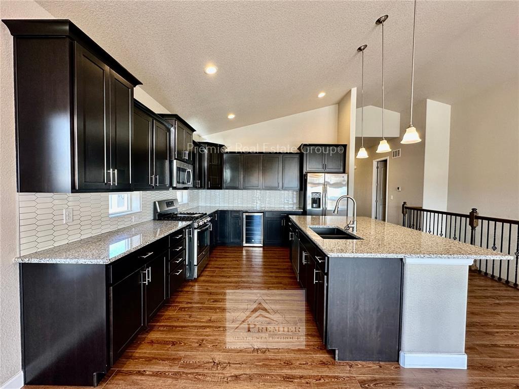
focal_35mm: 14
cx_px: 260
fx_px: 210
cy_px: 194
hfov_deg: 102.1
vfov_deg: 85.6
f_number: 2.2
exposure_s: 1/120
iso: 160
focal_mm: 2.22
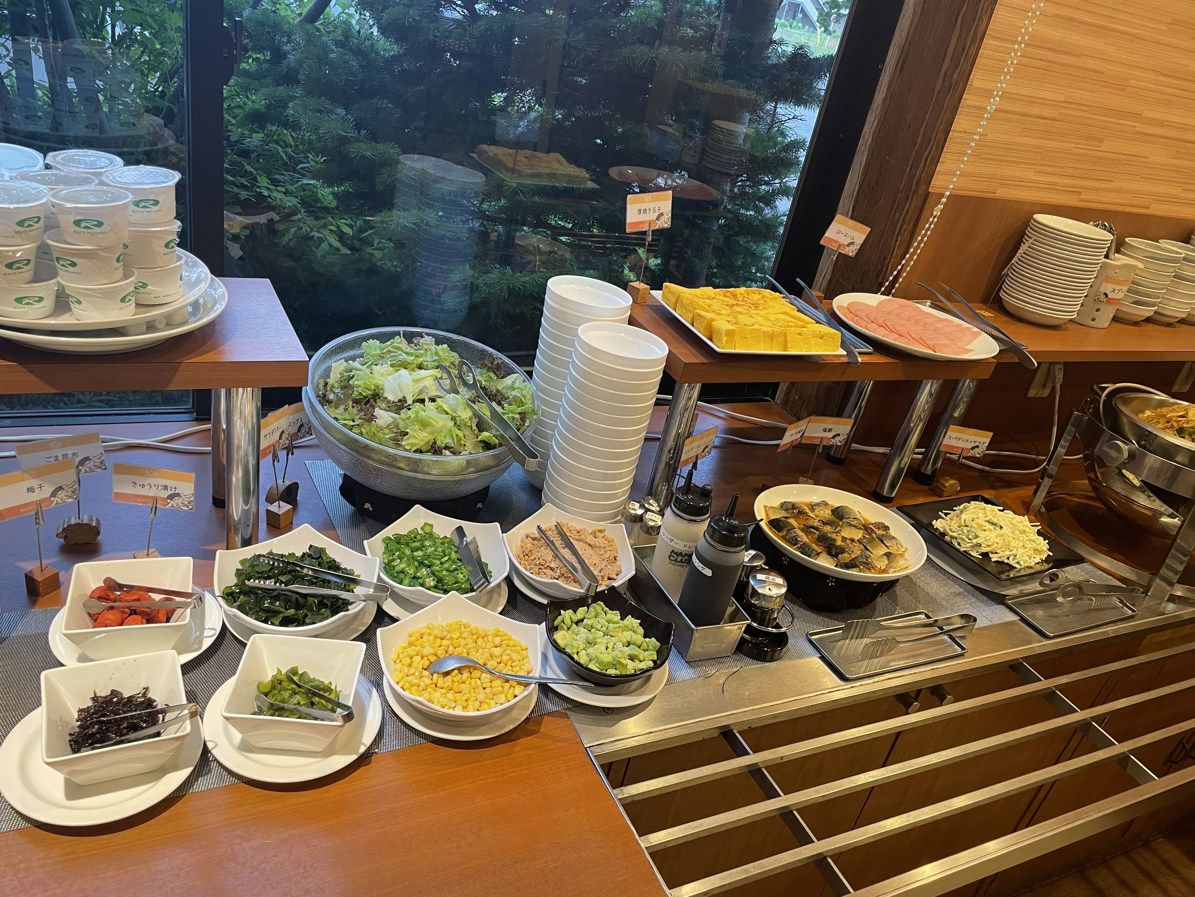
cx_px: 598
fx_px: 898
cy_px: 448
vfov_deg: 53.1
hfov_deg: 67.3
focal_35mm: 26
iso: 80
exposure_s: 1/50
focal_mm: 4.2
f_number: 1.6
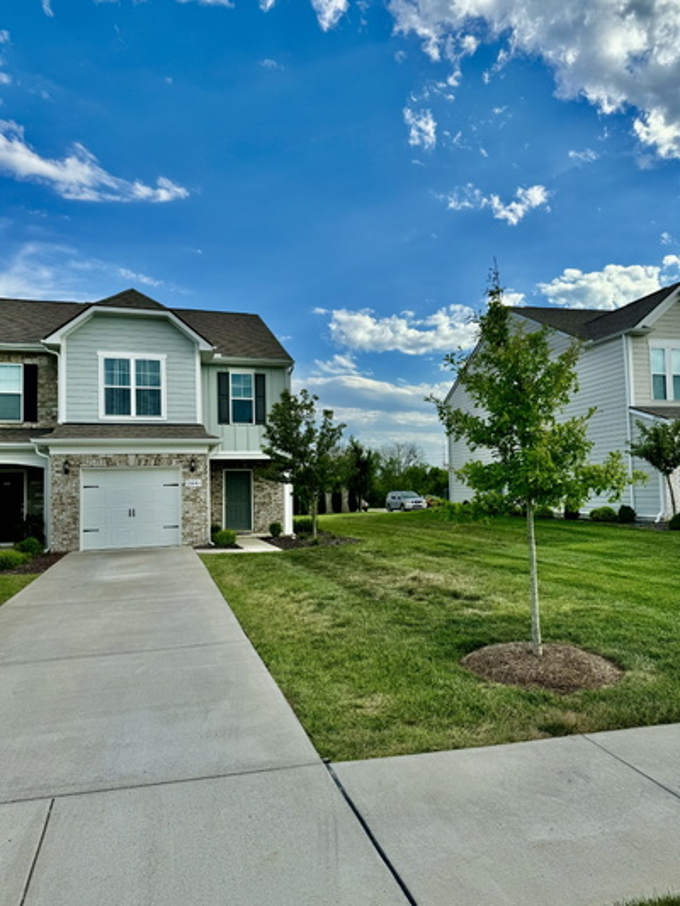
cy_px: 453
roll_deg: +1.4
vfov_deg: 71.6
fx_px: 628
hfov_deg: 56.8
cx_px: 340
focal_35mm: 24
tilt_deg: +0.8
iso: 80
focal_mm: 6.76
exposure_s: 1/4049
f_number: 1.78
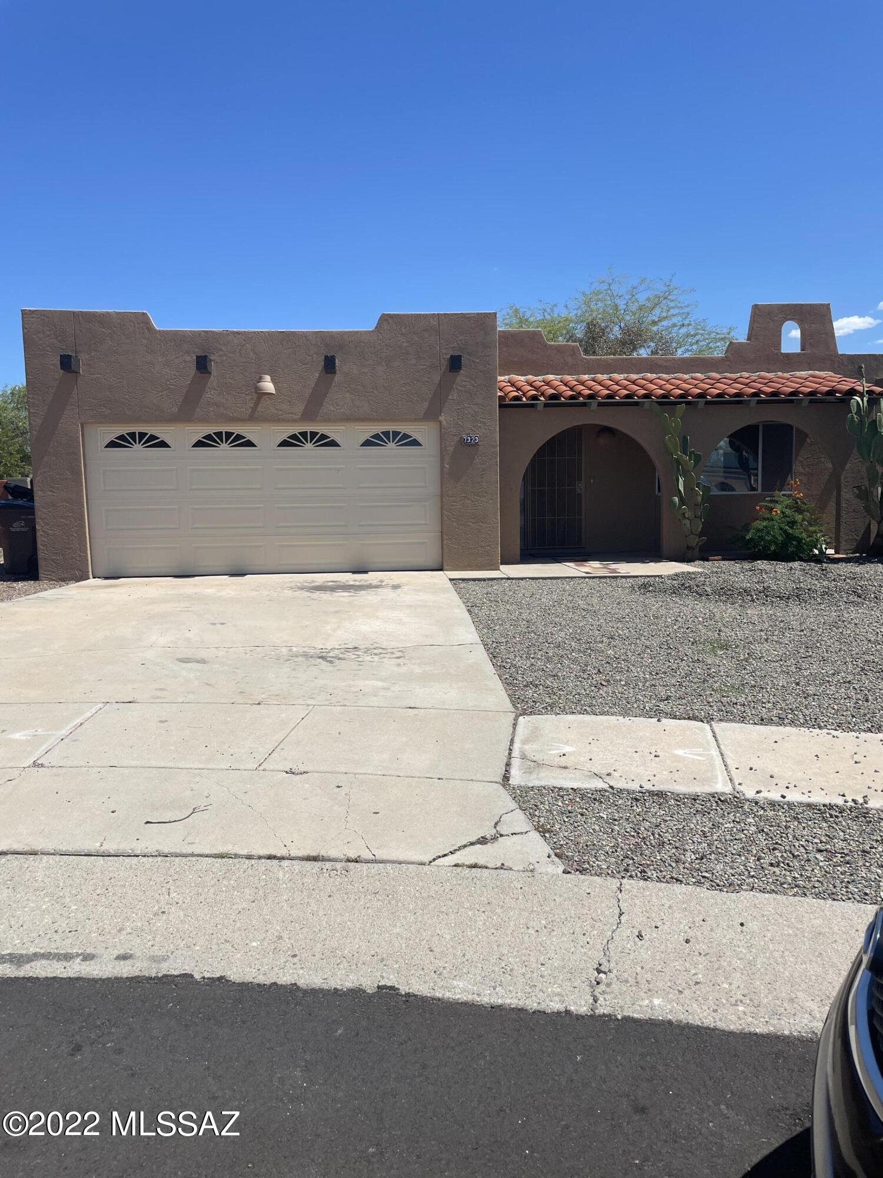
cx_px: 442
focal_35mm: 26
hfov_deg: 53.1
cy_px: 589
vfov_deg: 67.3
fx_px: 884
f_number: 1.6
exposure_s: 1/5291
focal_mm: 4.2
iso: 32
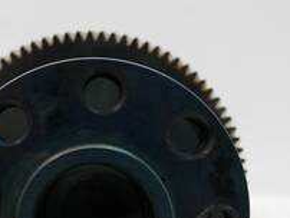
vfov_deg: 24.4
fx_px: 478
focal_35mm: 57
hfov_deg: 33.5
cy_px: 222
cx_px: 103
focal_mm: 12
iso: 500
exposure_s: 1/60
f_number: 3.5
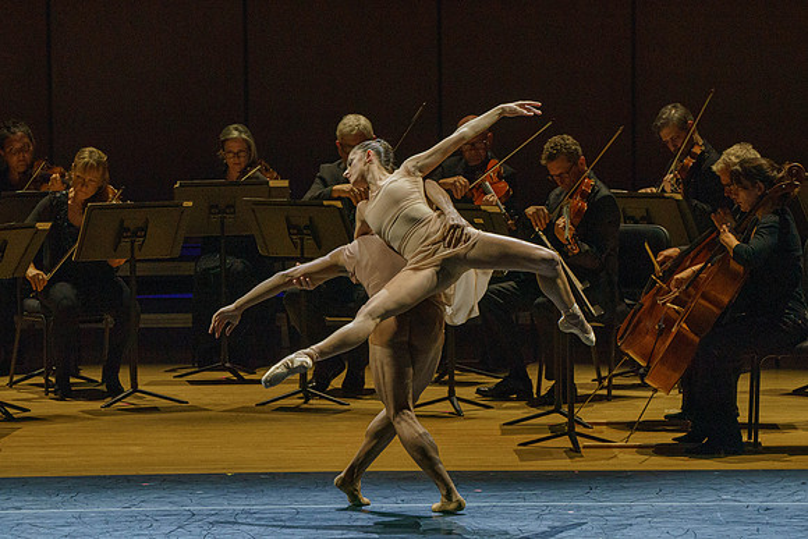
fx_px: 7124
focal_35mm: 317
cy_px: 266
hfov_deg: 6.5
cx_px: 393
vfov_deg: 4.3
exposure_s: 1/250
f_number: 13
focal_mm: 268
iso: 4000
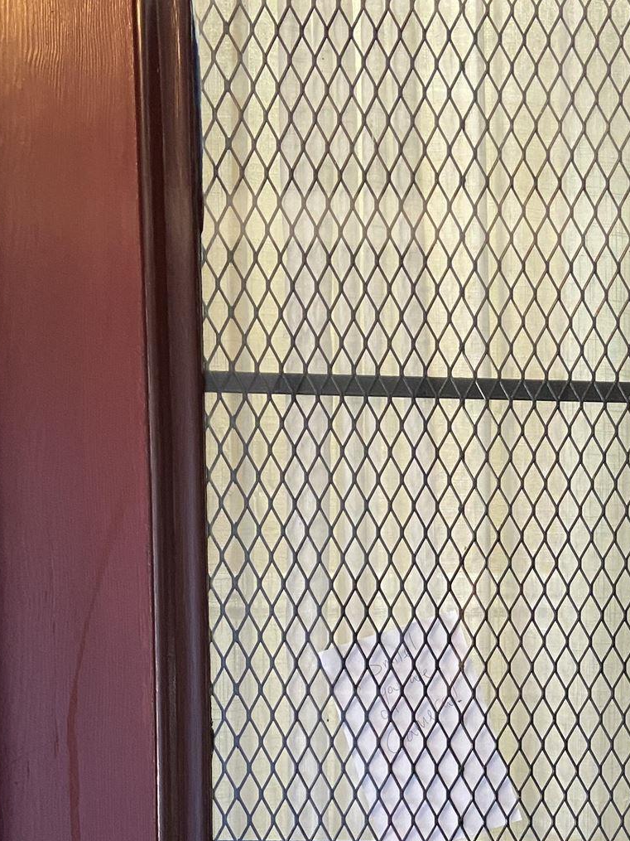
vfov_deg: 31.7
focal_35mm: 59
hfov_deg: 24.1
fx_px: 1432
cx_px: 573
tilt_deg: -4.3
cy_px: 689
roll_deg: -0.3
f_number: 1.8
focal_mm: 4.25
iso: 250
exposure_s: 1/60
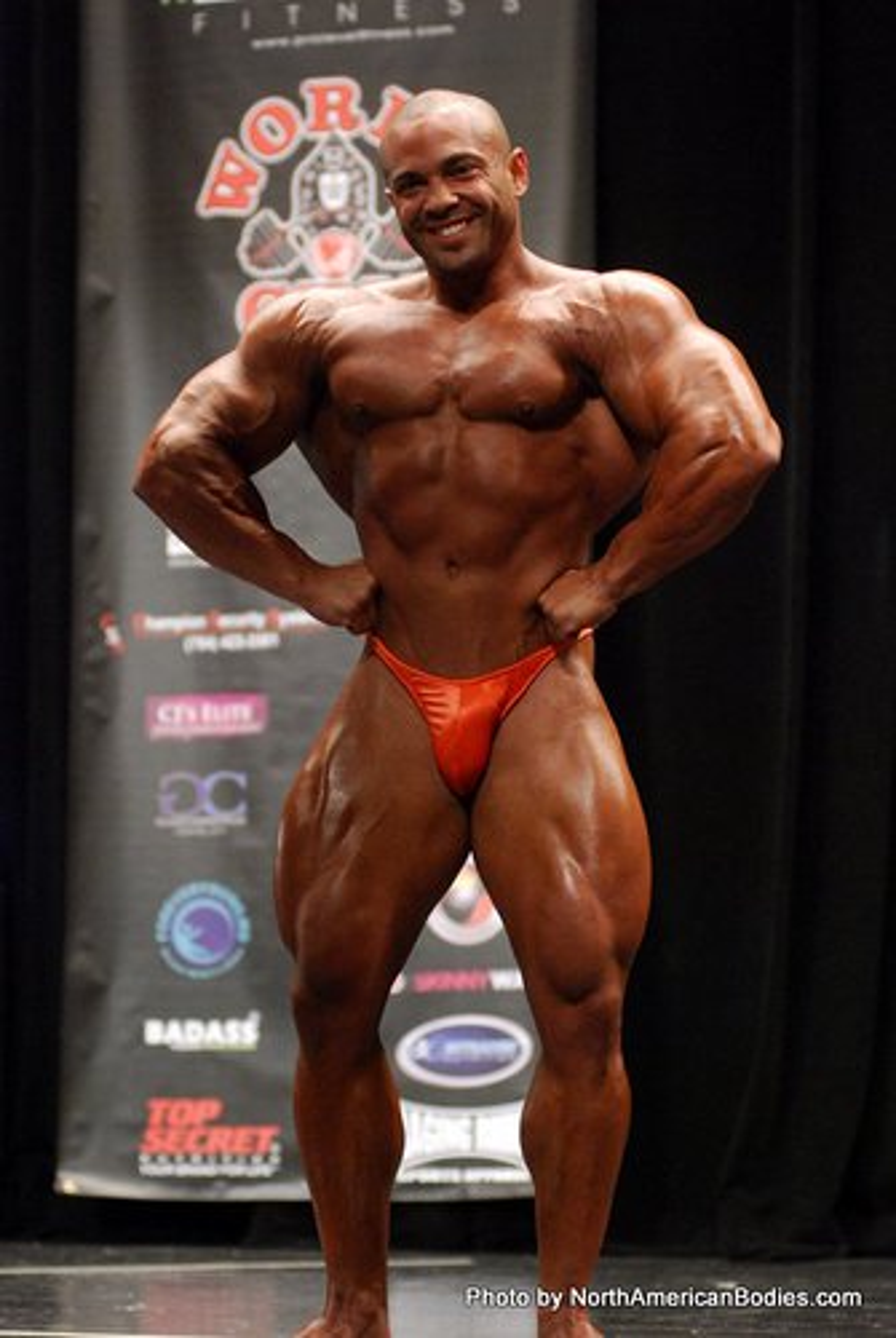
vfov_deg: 17.0
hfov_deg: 11.5
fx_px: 4464
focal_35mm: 120
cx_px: 448
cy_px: 669
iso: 1250
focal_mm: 80
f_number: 2.8
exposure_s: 1/100
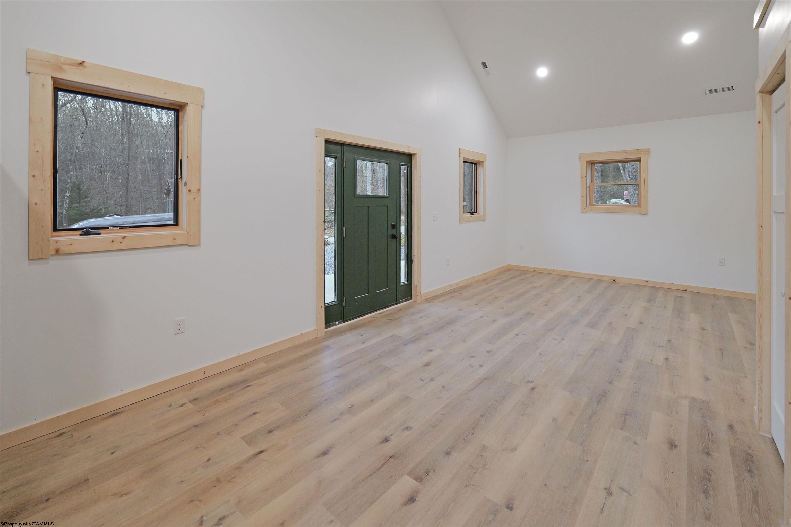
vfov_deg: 81.2
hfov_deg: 104.3
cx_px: 396
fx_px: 308
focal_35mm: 14
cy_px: 264
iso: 800
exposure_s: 1/60
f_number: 4
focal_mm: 14
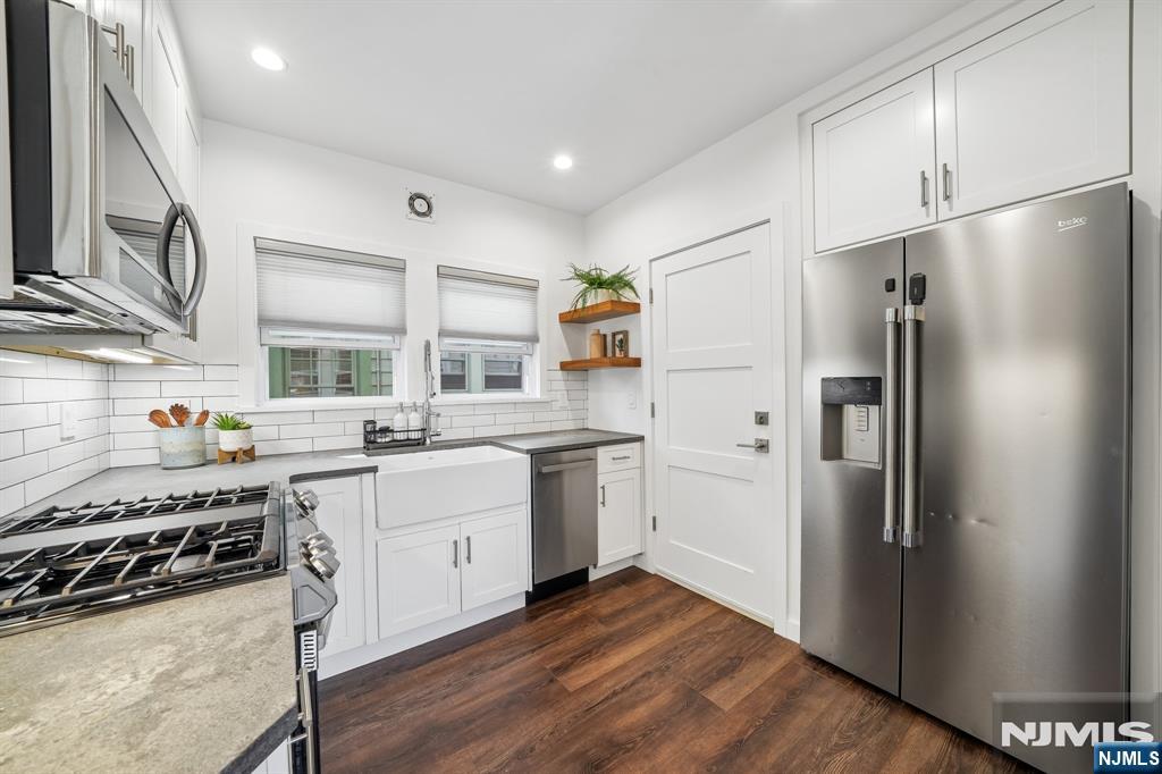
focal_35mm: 12
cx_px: 581
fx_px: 387
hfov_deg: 112.6
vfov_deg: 90.0
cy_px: 387
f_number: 11
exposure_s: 1/4
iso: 100
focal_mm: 12
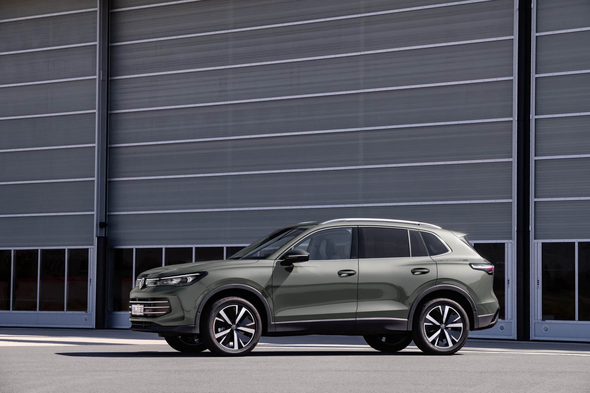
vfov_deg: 13.0
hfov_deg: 19.5
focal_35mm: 105
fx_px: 1721
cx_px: 295
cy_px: 196
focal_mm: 105
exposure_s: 1/250
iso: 400
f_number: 9
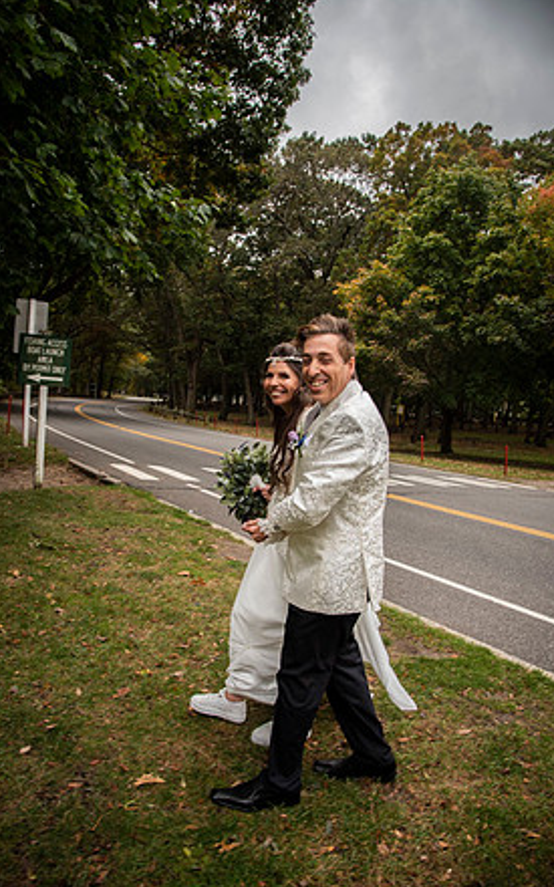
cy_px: 446
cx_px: 262
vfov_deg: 72.5
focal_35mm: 25
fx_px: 604
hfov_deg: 49.3
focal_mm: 24
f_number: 5
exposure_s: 1/160
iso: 160
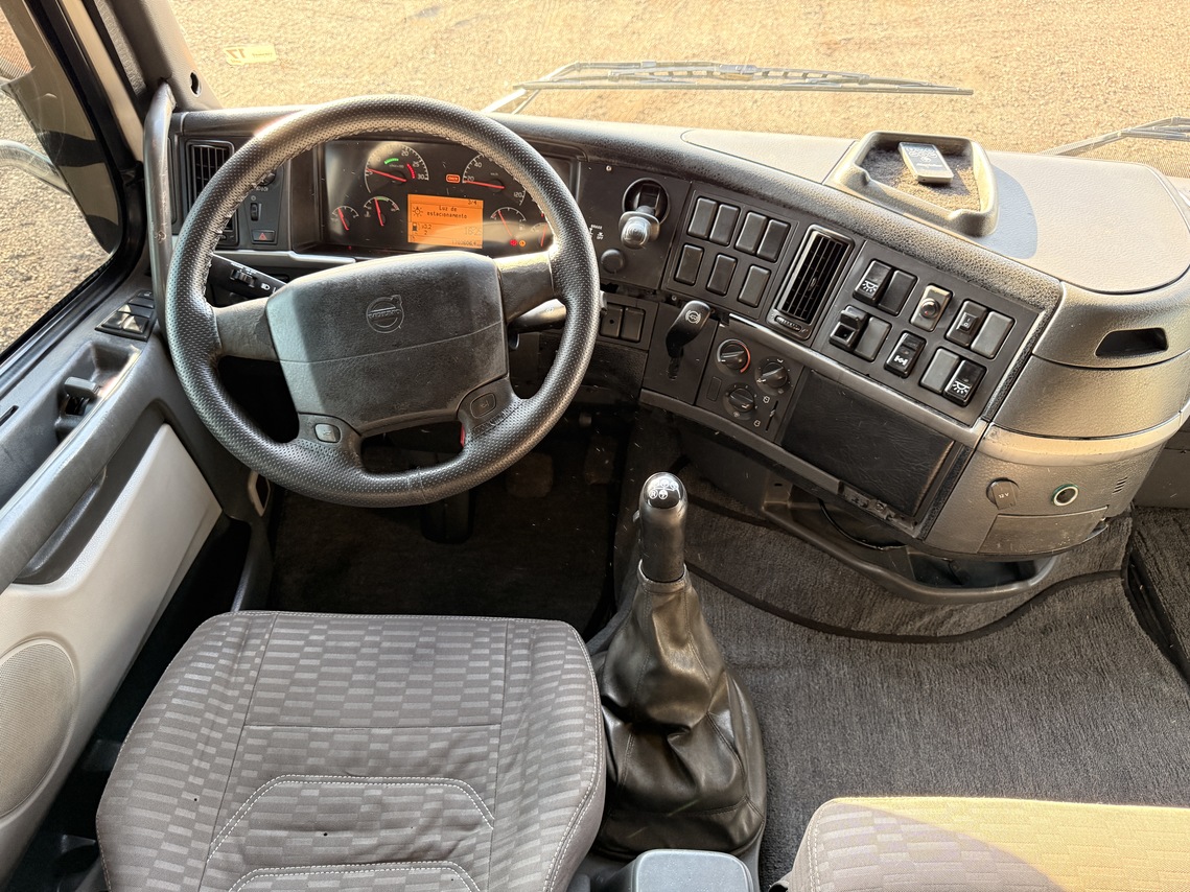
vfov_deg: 56.8
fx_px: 825
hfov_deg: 71.6
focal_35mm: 24
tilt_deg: -47.3
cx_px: 595
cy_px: 446
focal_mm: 6.76
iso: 320
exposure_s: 1/60
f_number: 1.78
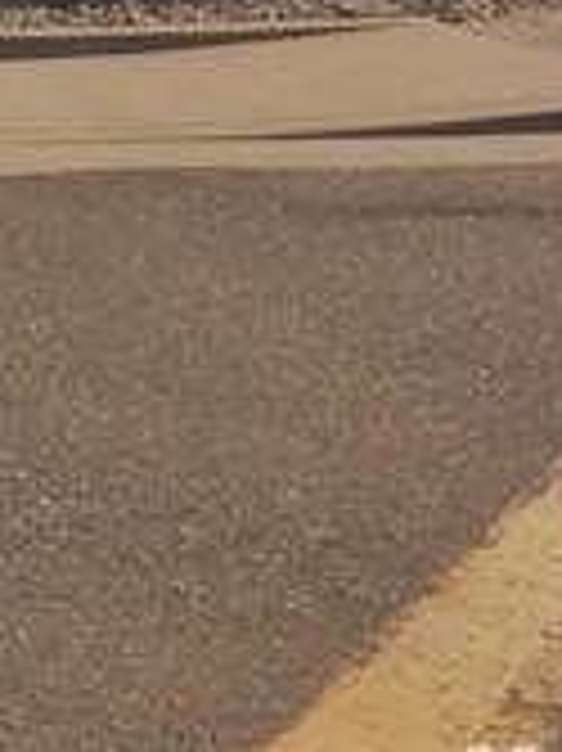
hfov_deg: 12.0
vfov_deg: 16.7
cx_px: -540
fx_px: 2406
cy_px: -248
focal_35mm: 111
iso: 25
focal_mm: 4.15
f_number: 2.2
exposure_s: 1/4049
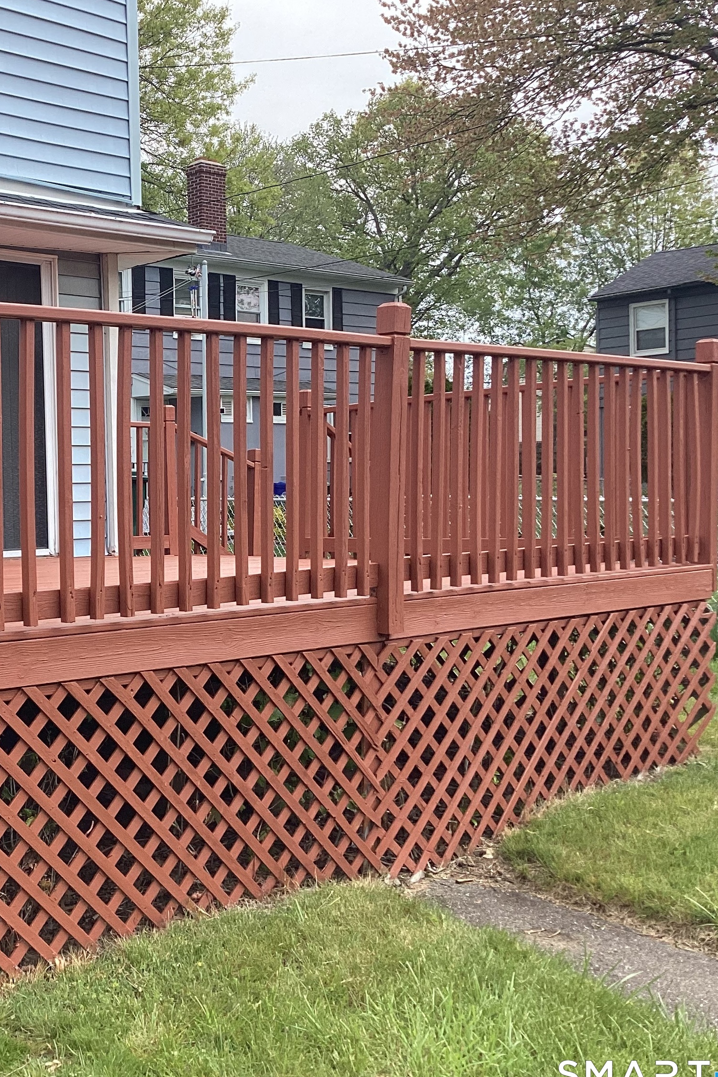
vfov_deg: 44.5
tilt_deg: -0.8
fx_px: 1316
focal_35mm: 44
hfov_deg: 29.0
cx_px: 42
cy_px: 548
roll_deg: +2.8
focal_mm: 3.3
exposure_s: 1/485
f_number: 2.4
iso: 25
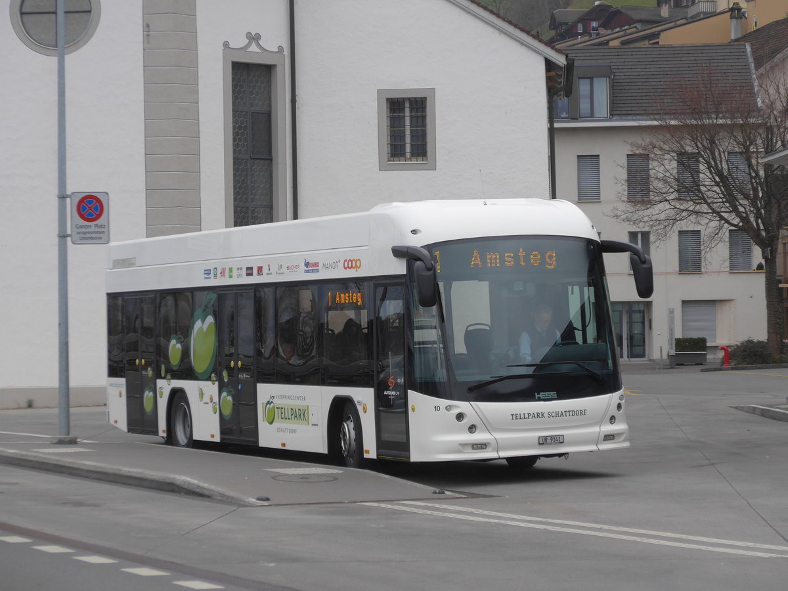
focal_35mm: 110
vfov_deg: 13.5
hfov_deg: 17.9
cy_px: 296
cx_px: 394
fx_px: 2504
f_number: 4.9
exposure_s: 1/200
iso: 160
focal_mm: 21.6
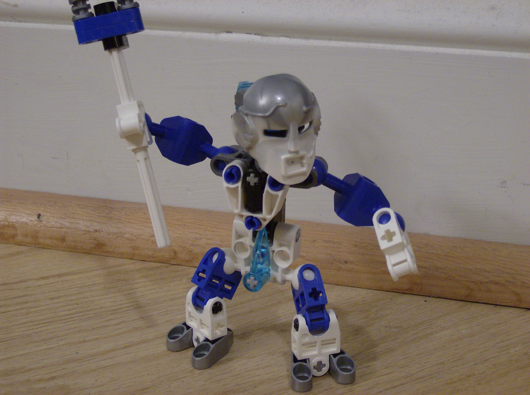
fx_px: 1069
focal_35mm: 70
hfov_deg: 27.8
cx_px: 265
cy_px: 198
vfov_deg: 20.9
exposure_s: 1/8.65
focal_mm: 11.6
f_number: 3.7
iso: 200
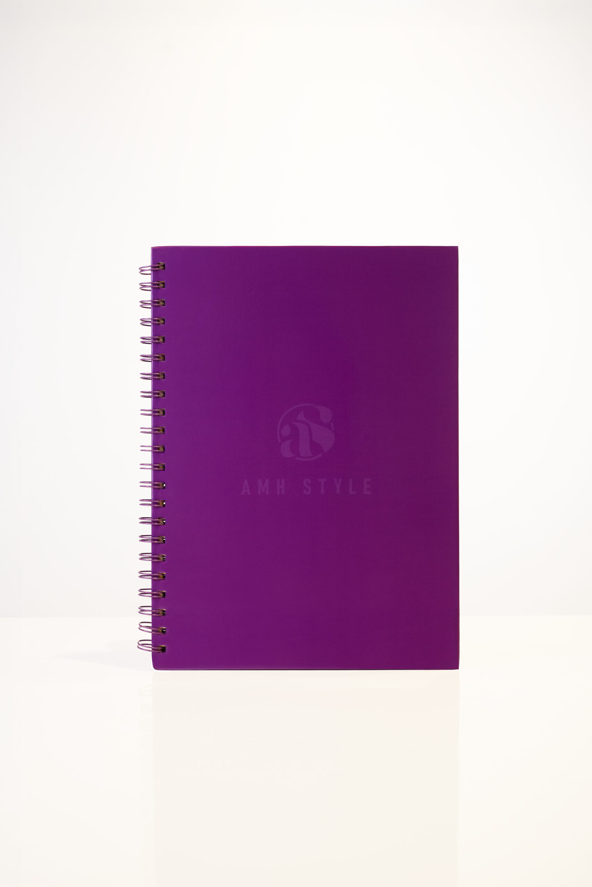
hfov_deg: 25.5
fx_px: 1307
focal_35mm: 53
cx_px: 296
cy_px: 444
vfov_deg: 37.5
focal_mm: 53
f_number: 7.1
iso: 200
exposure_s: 1/40
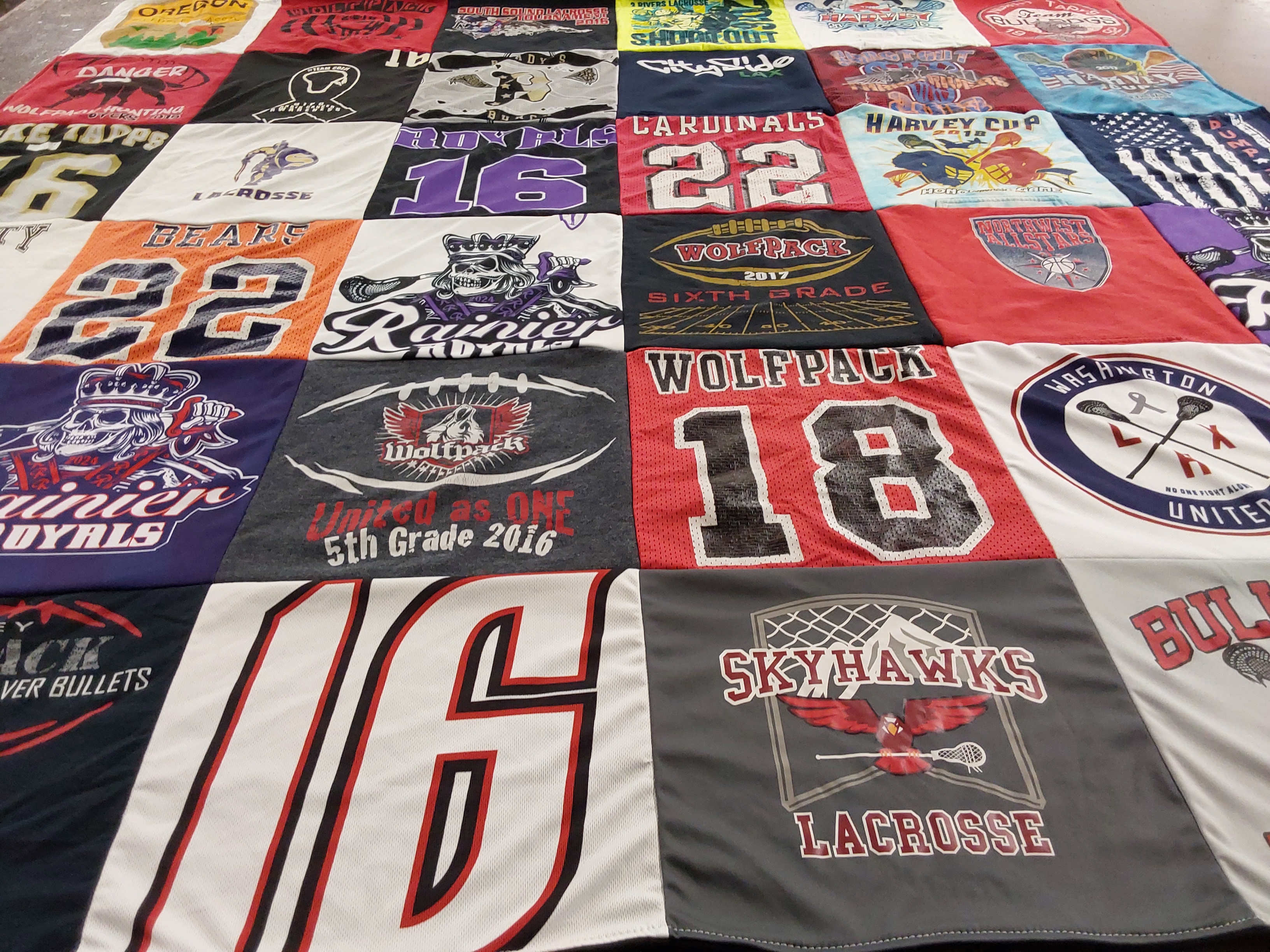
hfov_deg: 63.4
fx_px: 1027
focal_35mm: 28
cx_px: 635
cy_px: 476
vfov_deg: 49.7
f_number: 1.9
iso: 125
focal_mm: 2.91
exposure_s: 1/50
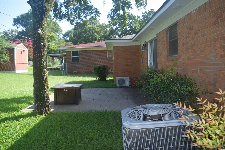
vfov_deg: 47.9
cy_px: 75
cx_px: 112
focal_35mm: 27
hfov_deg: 67.4
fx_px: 169
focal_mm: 18
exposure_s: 1/200
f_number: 4.5
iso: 100
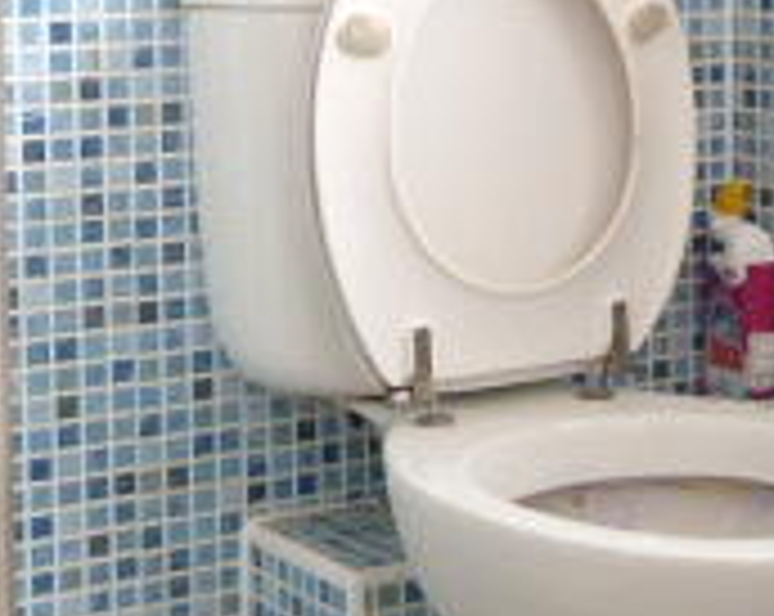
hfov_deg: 21.0
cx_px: 536
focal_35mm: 91
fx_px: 2081
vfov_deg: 16.5
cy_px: -9
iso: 400
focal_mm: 4.5
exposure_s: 1/30
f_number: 2.8
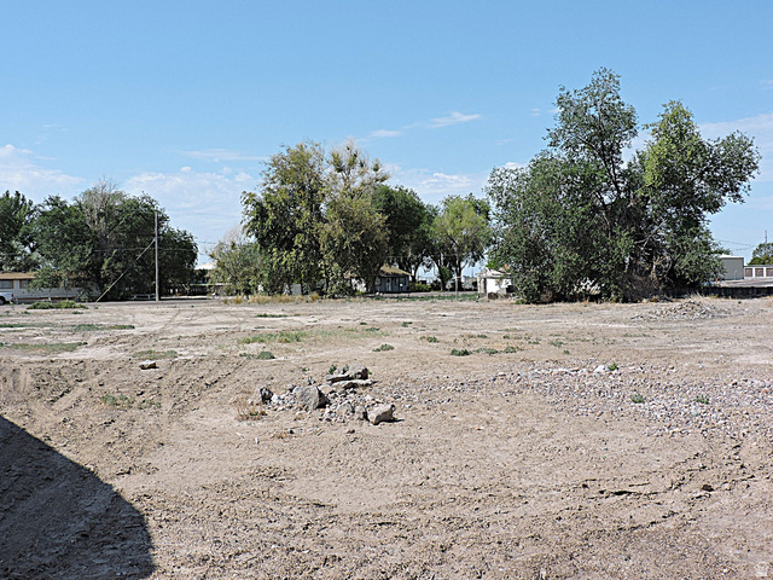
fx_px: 893
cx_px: 386
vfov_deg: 36.0
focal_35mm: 40
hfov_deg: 46.8
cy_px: 290
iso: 100
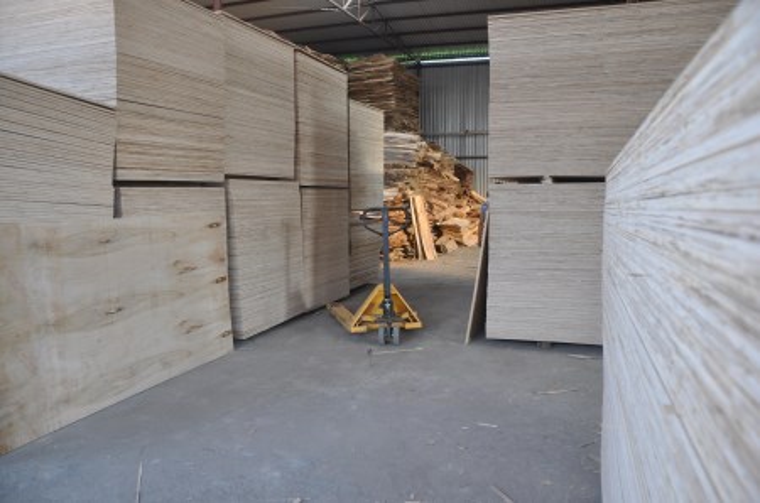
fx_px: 569
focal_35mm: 27
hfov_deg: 67.5
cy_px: 252
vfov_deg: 47.7
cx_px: 380
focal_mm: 18
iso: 400
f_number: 4.5
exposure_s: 1/80
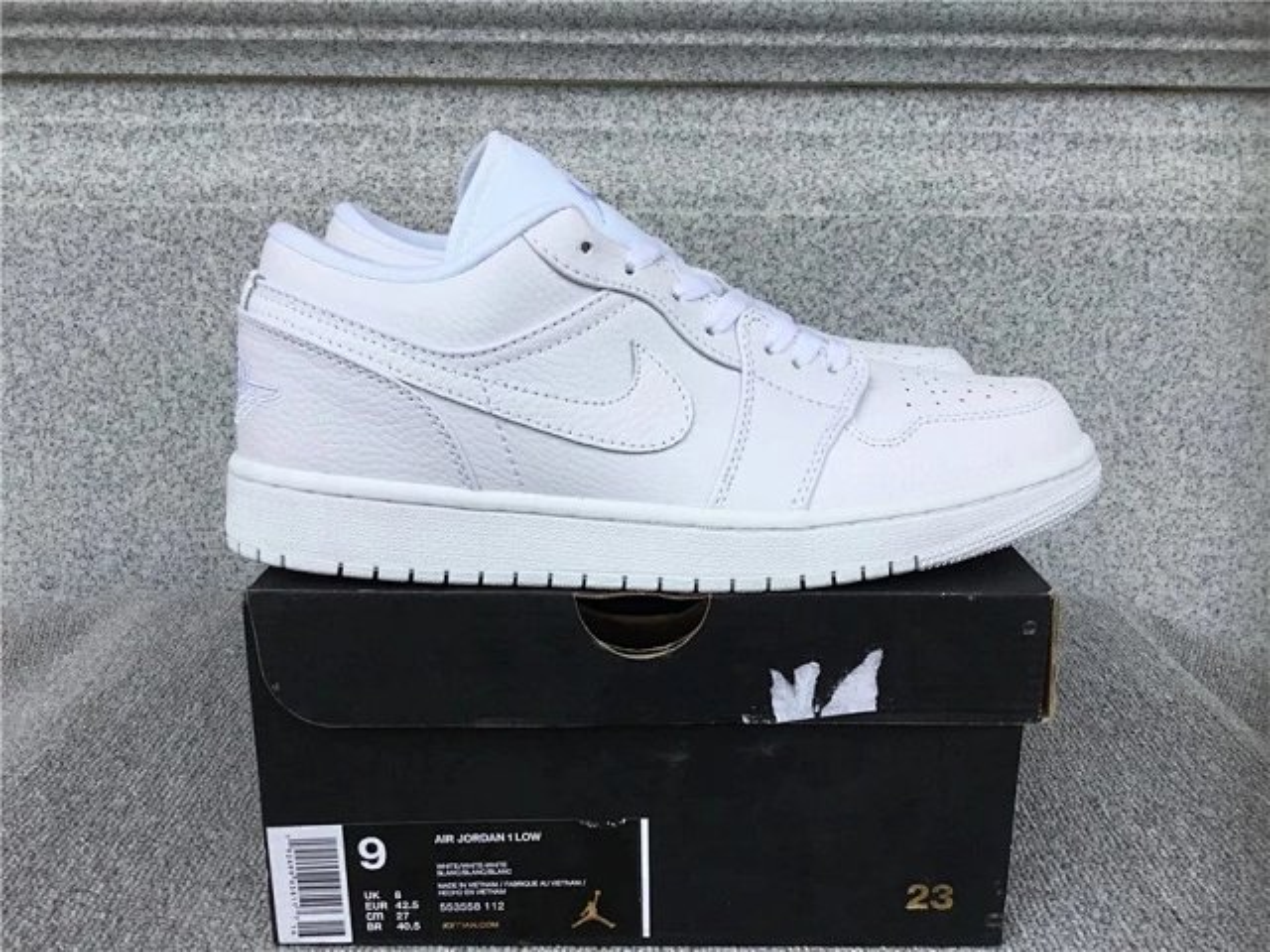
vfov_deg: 45.4
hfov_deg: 58.4
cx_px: 635
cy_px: 476
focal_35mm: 31
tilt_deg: -14.3
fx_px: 1137
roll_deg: -0.2
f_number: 2.4
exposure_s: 1/418
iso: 25
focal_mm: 3.3
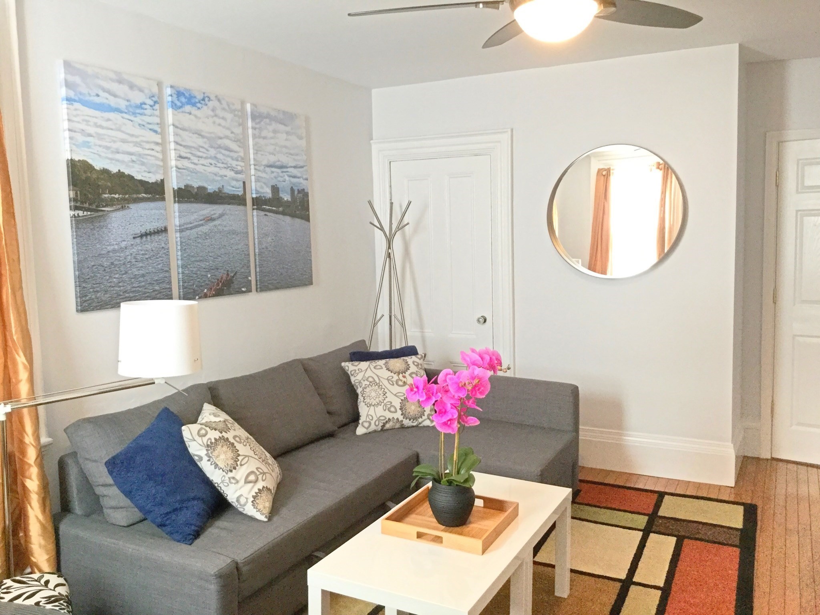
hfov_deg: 58.4
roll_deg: +1.7
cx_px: 410
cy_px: 308
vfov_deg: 45.4
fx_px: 734
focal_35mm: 31
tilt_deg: -4.8
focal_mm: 3.3
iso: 100
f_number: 2.4
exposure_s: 1/30
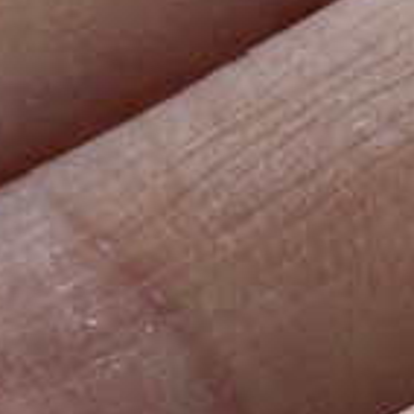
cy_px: 636
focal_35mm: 383
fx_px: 5182
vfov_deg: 4.5
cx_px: -743
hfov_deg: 4.4
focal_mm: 6.86
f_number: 1.78
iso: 64
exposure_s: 1/435
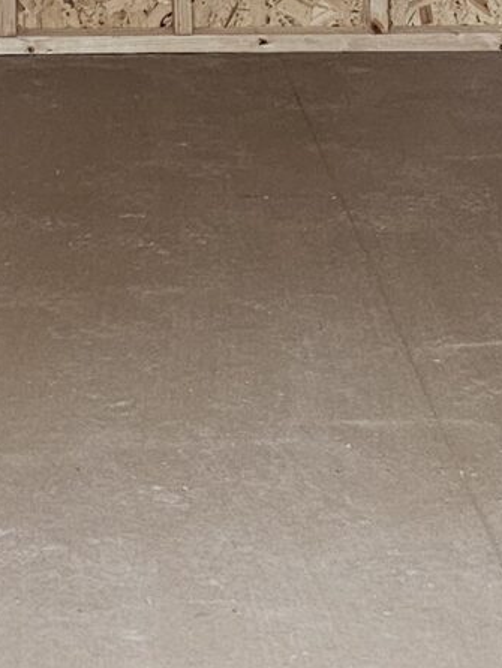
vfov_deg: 14.3
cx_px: -55
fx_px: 2550
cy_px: -228
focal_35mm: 132
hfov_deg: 11.1
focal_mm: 6.3
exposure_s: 1/240
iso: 640
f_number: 1.7
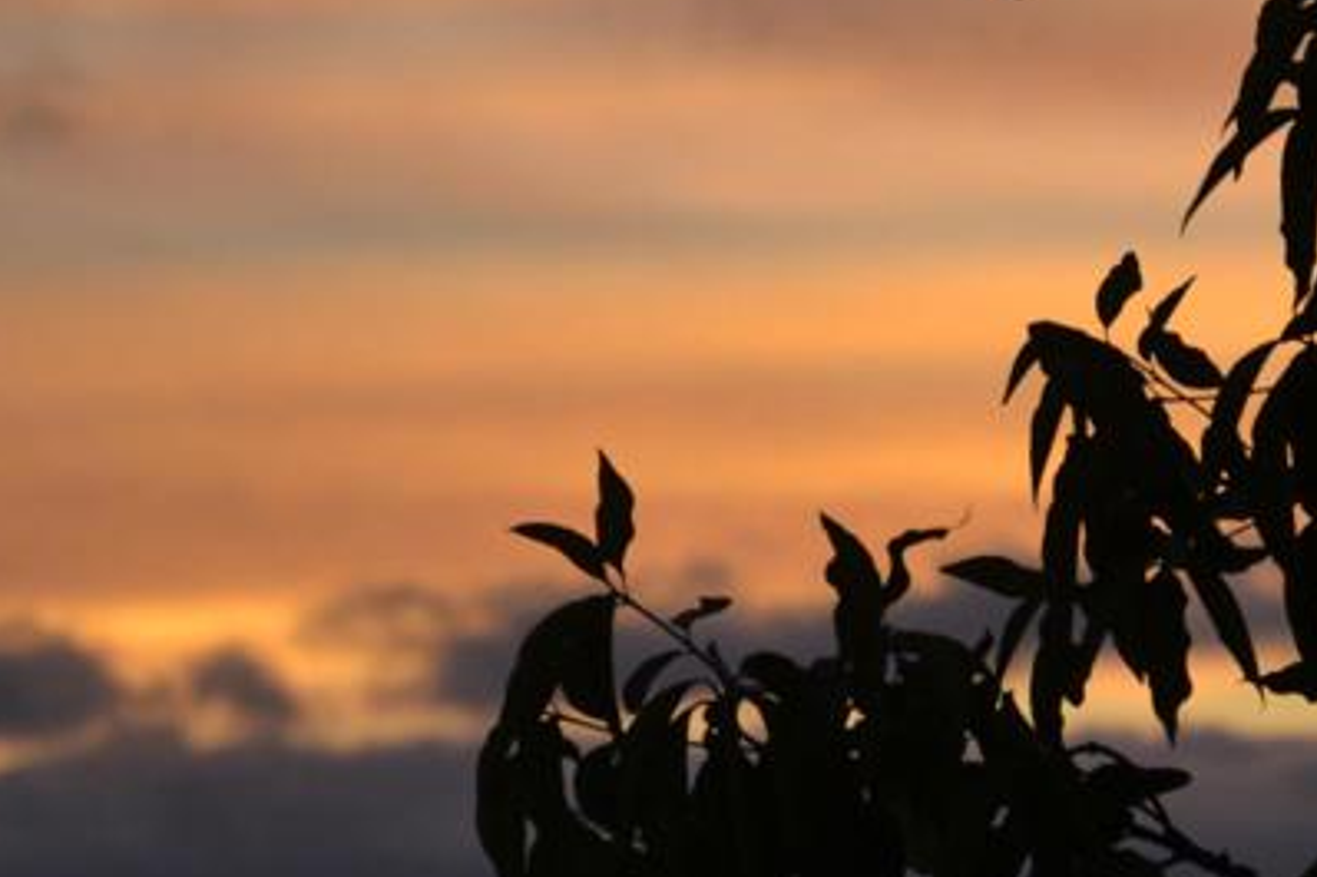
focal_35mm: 386
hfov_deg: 5.3
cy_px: 336
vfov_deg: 3.6
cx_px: 933
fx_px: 14115
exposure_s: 1/125
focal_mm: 100
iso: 250
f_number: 5.6
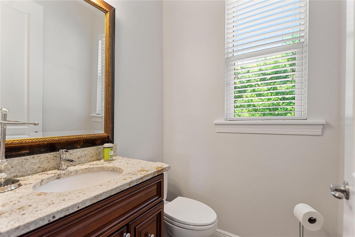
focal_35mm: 15
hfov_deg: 100.4
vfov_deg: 77.3
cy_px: 118
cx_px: 178
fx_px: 148
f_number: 4.5
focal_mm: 10
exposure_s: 1/13
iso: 400
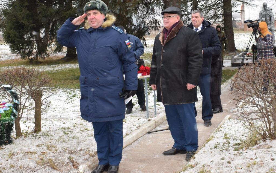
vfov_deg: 38.9
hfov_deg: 58.9
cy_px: 89
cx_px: 138
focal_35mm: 33
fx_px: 245
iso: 450
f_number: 5.6
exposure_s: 1/125
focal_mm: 21
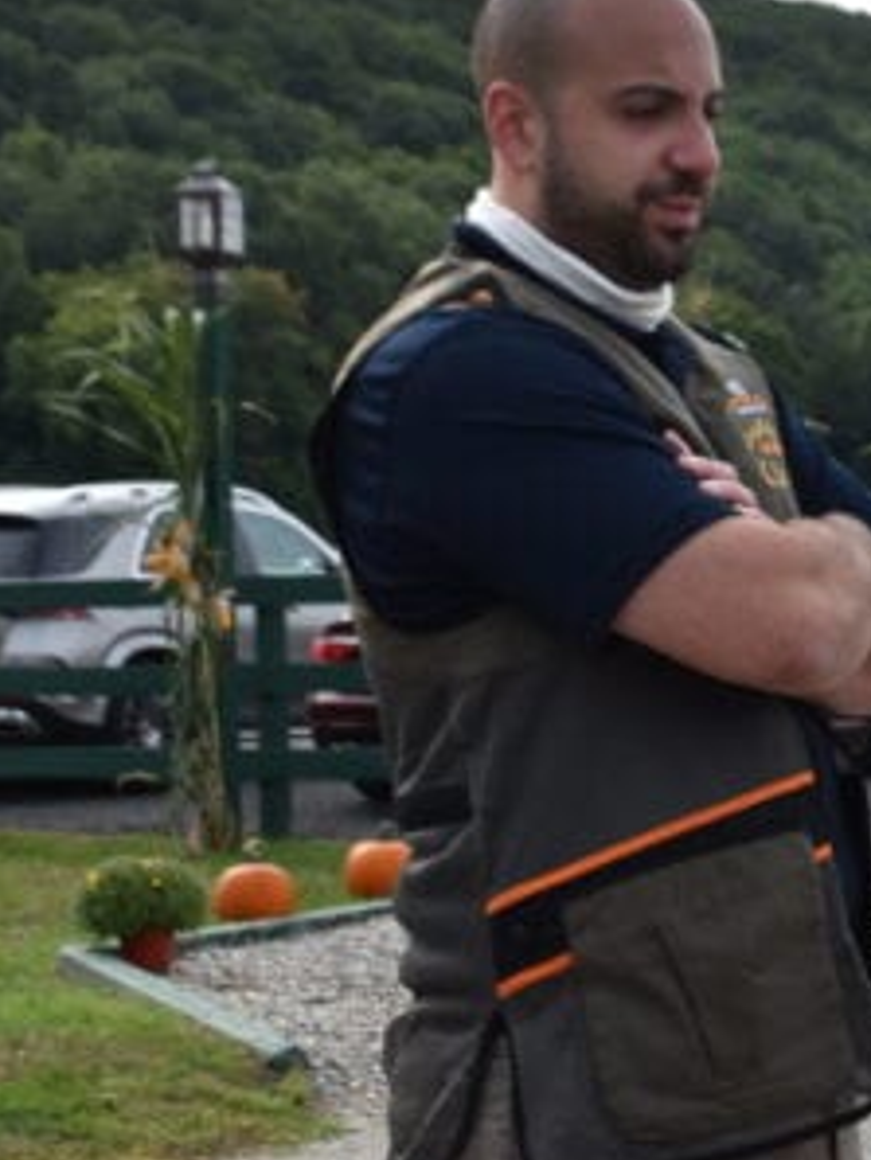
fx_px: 3520
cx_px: 1156
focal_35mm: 105
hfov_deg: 13.6
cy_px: 629
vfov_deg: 18.7
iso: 200
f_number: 9
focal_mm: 24
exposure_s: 1/320
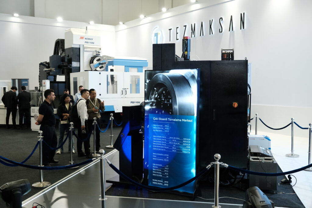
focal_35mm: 38
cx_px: 156
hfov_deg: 50.7
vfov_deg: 35.1
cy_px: 104
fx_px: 329
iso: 2500
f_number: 4
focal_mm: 25.4
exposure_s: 1/160
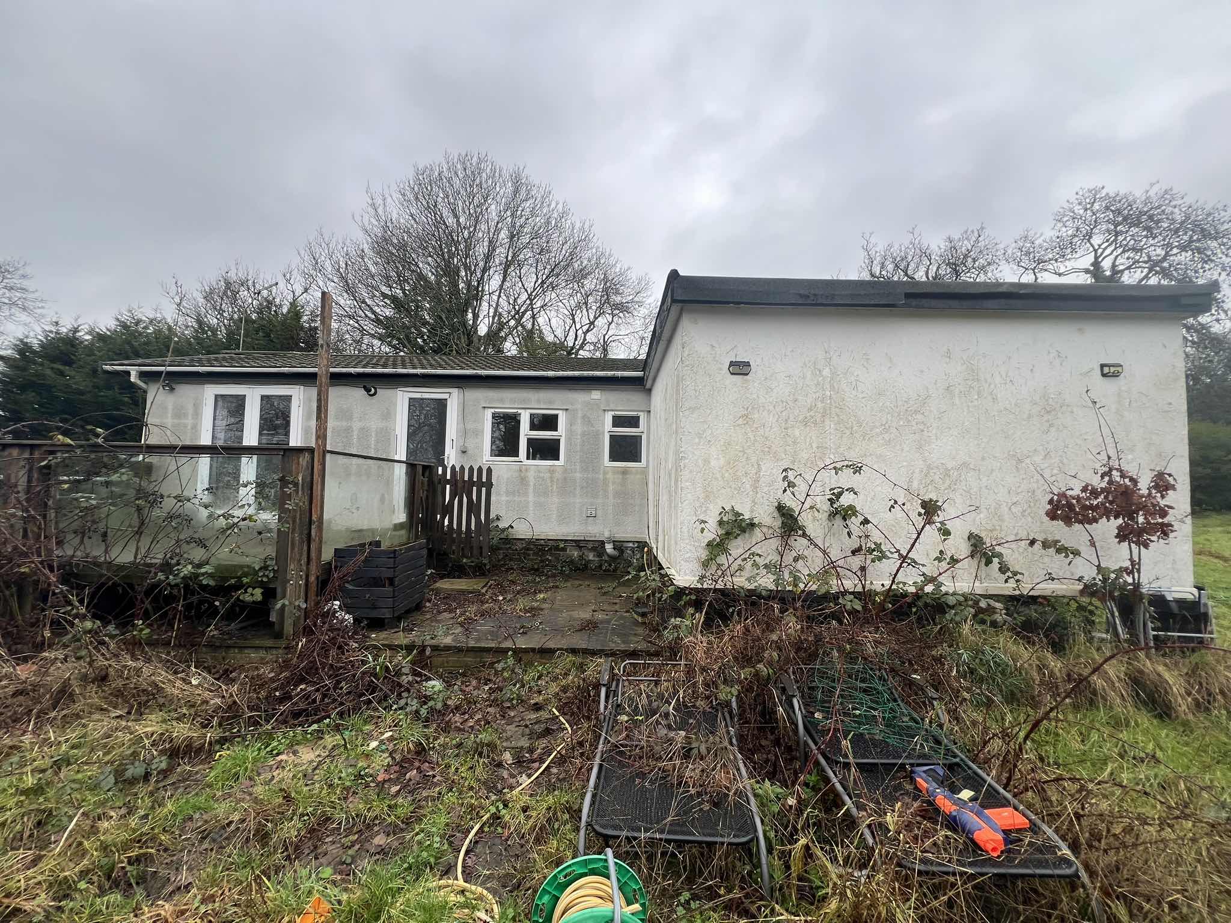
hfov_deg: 106.2
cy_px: 462
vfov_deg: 89.9
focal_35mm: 13
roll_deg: -0.2
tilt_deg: +4.3
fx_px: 462
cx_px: 616
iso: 40
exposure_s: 1/99
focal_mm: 1.57
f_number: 1.8
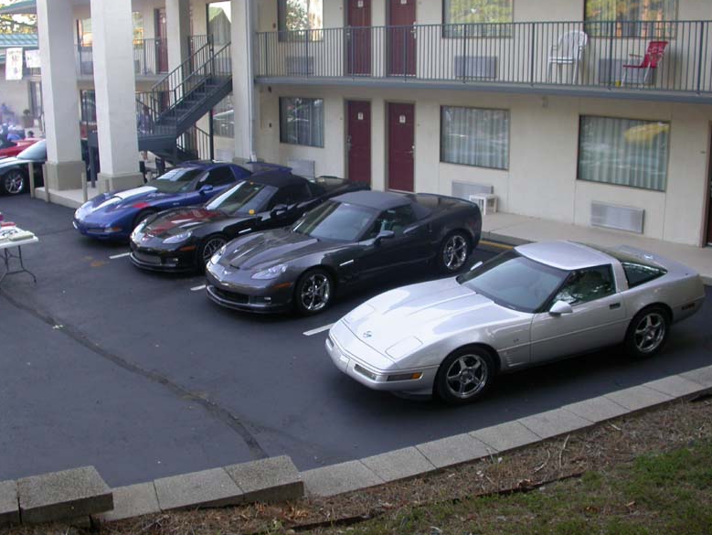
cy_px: 262
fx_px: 803
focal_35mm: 39
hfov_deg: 47.8
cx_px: 352
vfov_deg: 36.8
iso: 100
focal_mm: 7.85
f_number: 3.3
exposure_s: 1/63.2
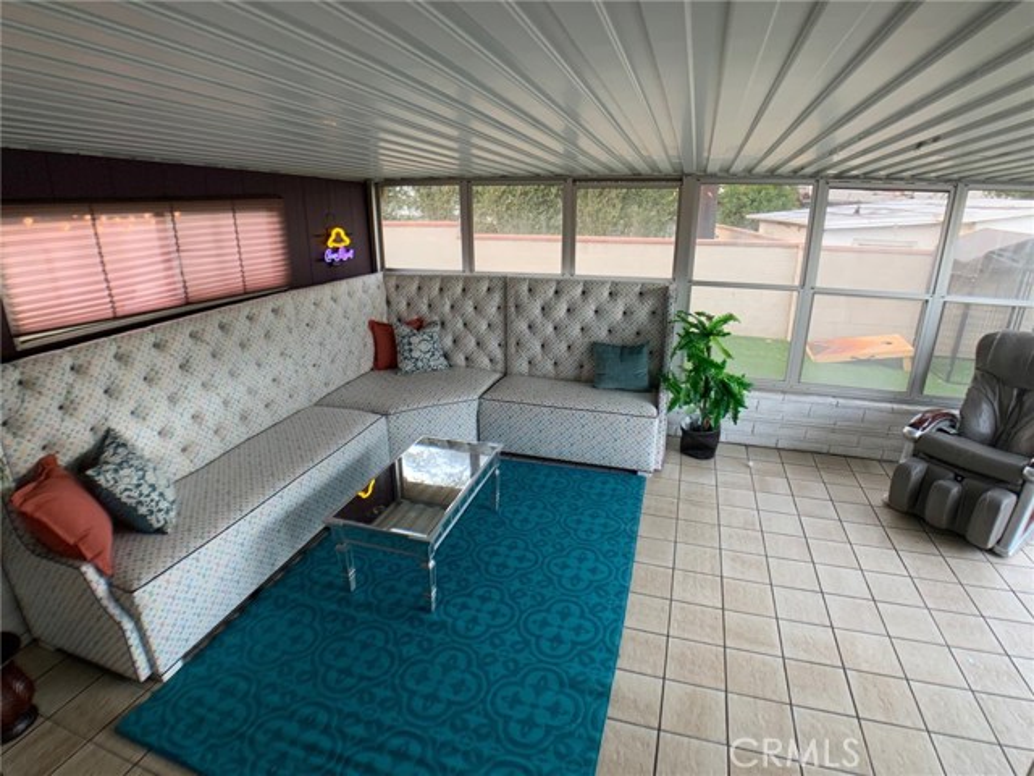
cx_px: 517
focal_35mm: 26
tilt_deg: -18.7
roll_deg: +0.2
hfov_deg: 67.3
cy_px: 388
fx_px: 777
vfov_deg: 53.1
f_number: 1.8
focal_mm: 4.25
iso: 100
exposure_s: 1/60
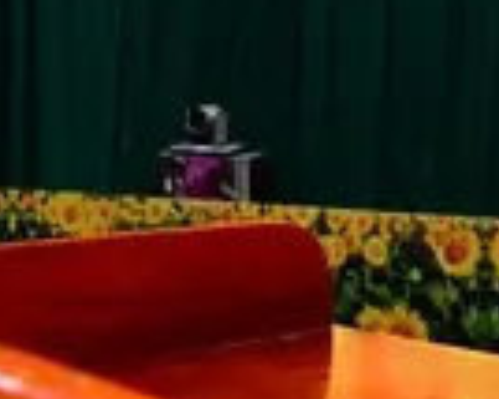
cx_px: 795
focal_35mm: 185
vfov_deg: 8.0
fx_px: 2730
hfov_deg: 10.0
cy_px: -341
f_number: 4.5
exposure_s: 1/160
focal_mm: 22
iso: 1600
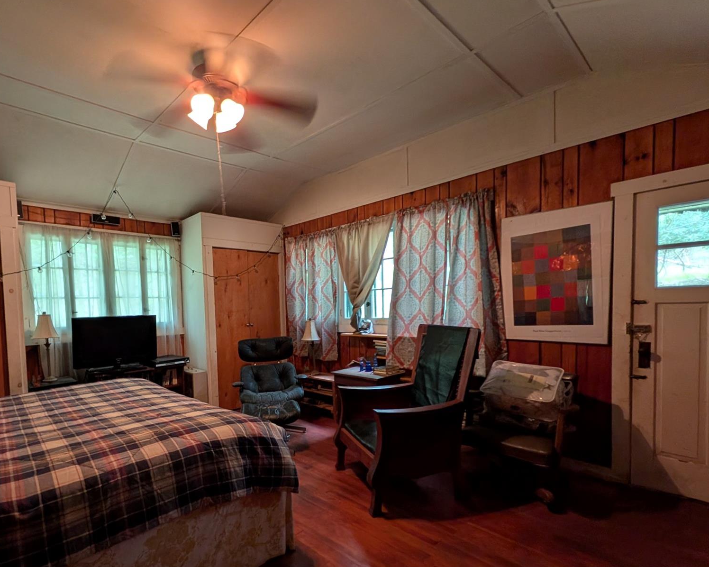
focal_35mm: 16
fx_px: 336
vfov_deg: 79.9
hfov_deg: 91.8
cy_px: 321
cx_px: 281
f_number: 1.7
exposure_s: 1/24
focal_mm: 2.02
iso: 160
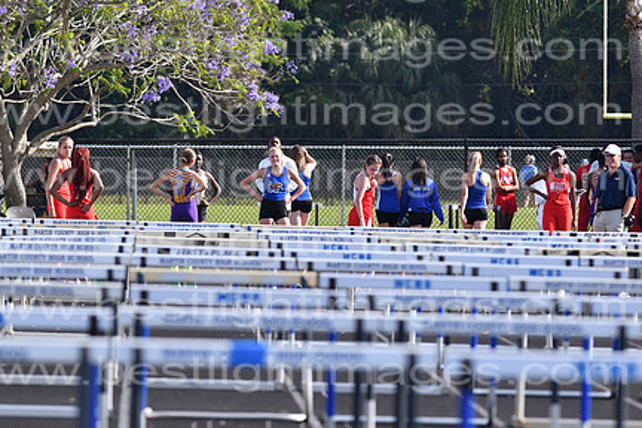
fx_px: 10770
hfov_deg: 3.4
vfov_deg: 2.3
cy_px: 212
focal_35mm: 604
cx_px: 290
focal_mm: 300
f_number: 5.6
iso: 400
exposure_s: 1/1600
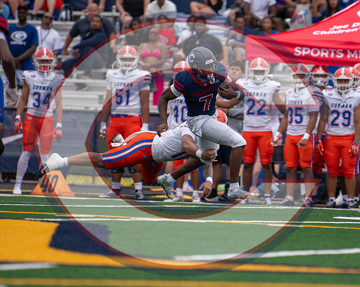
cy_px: 155
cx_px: 222
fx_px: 4820
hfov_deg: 4.3
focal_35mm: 453
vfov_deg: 3.4
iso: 90
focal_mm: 200
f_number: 2.8
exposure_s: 1/1000
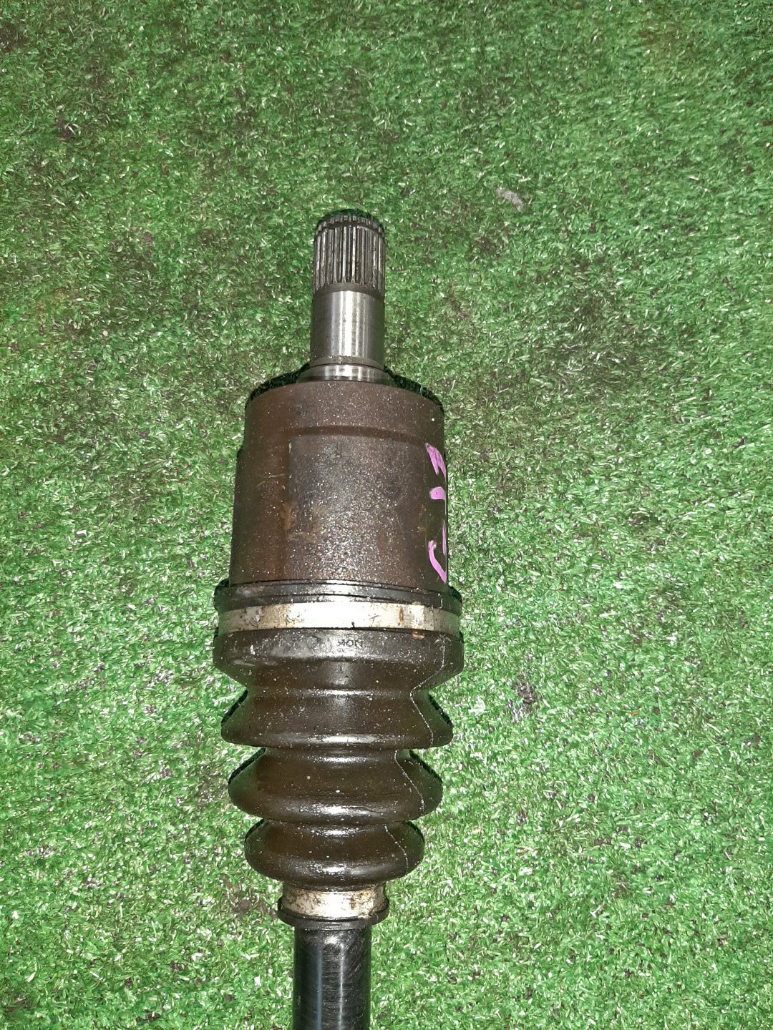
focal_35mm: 26
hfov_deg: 53.1
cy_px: 515
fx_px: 774
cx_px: 386
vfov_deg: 67.3
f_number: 1.7
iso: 297
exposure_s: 1/25
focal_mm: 3.93
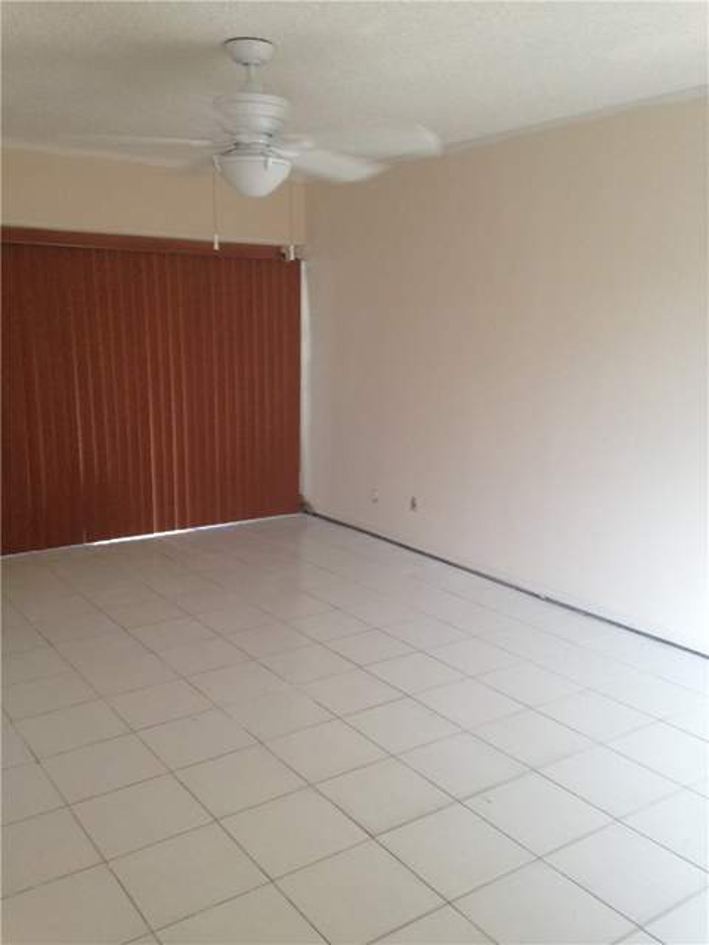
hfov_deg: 42.9
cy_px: 472
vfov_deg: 55.4
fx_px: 901
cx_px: 354
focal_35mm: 33
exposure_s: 1/20
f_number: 2.4
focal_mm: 4.12
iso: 125
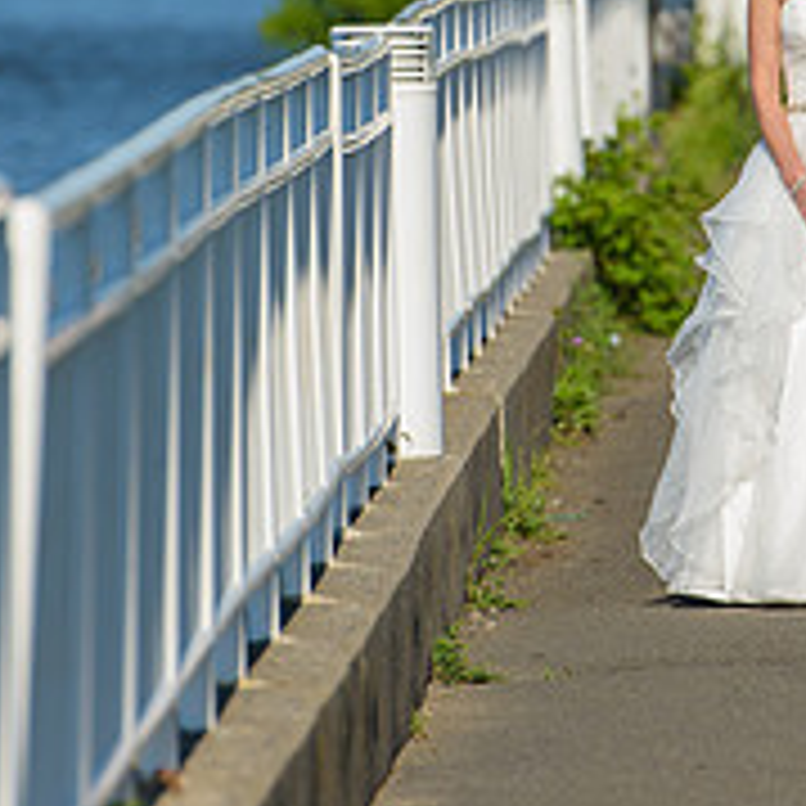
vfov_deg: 3.2
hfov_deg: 3.2
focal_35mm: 552
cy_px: 164
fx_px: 14541
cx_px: 662
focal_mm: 200
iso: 200
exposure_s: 1/2500
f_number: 4
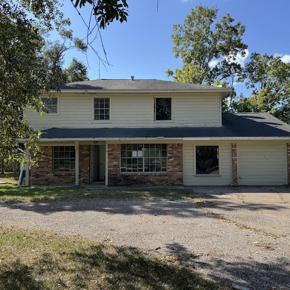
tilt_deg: +2.8
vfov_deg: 55.6
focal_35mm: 29
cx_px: 153
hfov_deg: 55.6
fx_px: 275
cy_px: 146
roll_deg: +0.4
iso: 80
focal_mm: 6.76
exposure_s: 1/2105
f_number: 1.78
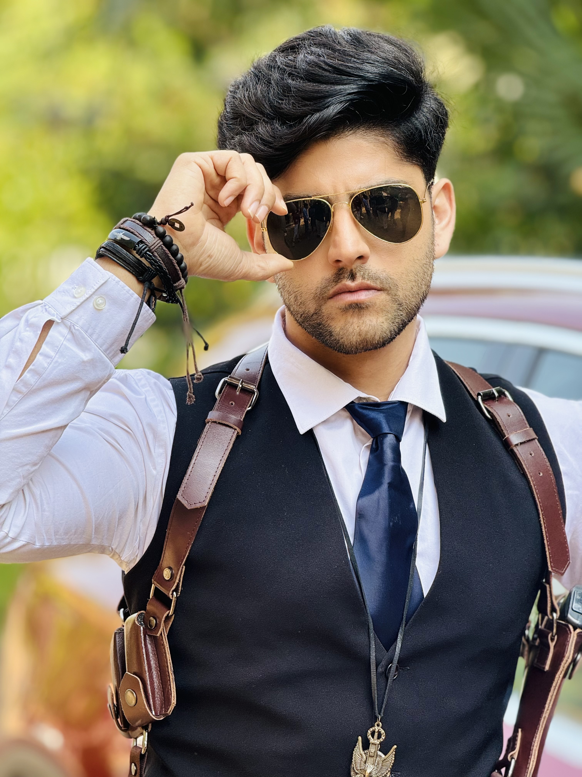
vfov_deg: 16.4
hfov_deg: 12.3
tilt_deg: -2.5
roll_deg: -2.0
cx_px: 291
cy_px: 388
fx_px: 2690
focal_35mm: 120
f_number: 2.8
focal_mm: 15.66
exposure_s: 1/140
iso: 50
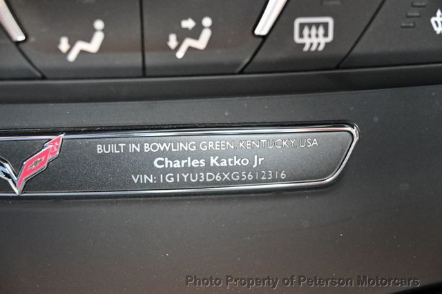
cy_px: 147
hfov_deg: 37.9
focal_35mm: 52
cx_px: 221
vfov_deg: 25.7
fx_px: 644
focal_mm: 35
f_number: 5.3
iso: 5600
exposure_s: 1/60
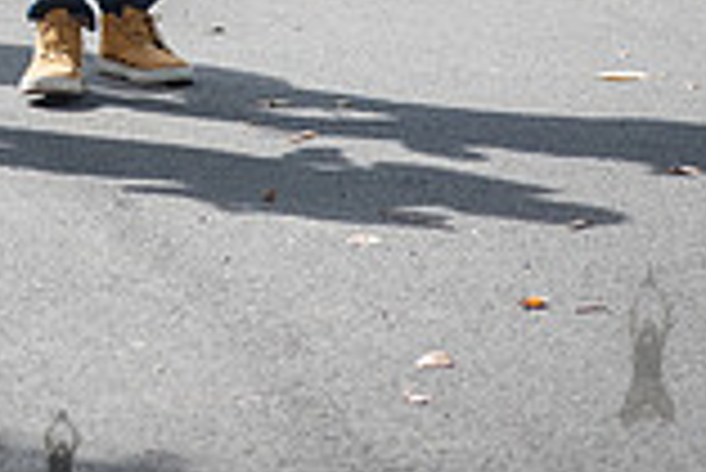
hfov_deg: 6.4
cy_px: -308
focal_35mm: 317
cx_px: -225
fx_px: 6222
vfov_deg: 4.3
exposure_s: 1/4000
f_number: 4
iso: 1000
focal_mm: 86
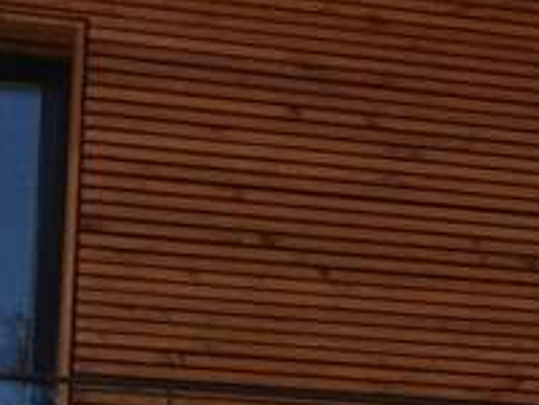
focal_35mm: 218
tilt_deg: +8.4
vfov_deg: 6.7
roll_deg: +2.5
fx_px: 3394
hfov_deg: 7.7
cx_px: 1736
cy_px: 582
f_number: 2.2
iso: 32
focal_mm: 4.15
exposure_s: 1/1325
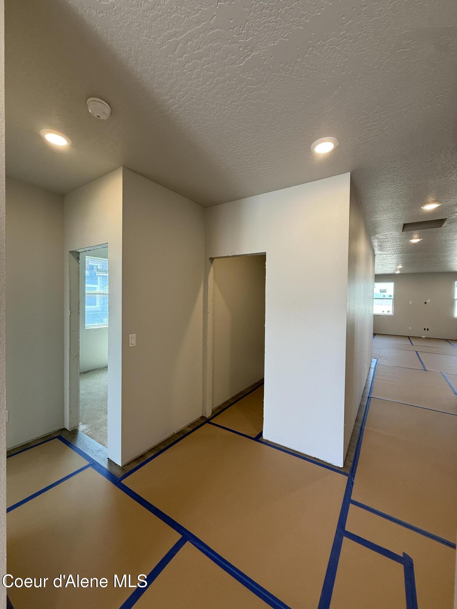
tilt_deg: -0.1
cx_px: 228
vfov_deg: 102.1
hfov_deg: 85.7
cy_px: 304
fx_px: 246
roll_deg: -0.2
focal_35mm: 14
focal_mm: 2.22
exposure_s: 1/120
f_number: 2.2
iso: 160
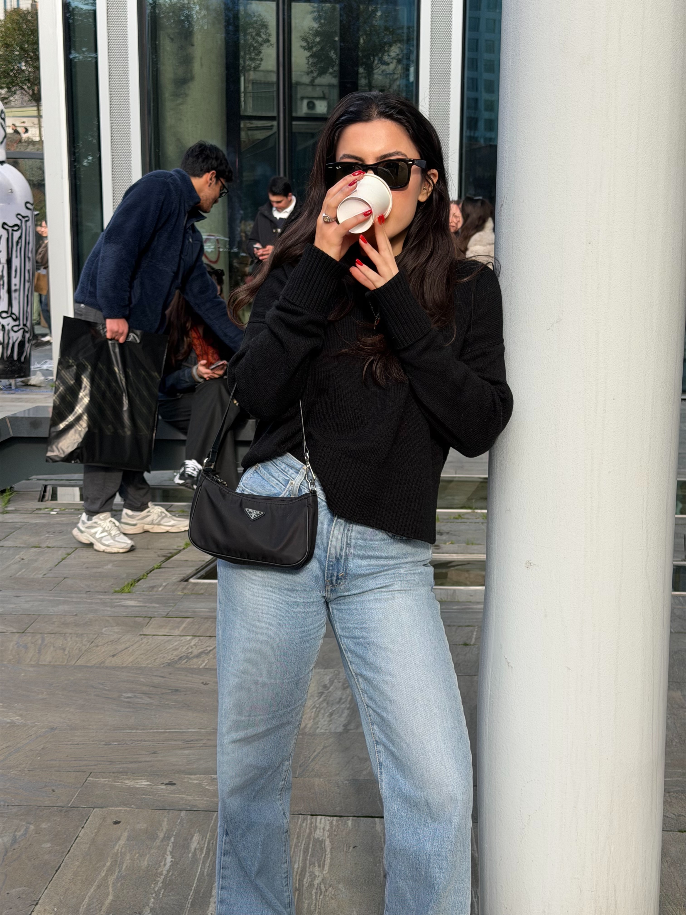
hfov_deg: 30.3
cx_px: 343
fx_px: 1268
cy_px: 458
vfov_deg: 39.7
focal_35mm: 48
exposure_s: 1/1167
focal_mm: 6.76
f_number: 1.78
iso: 64
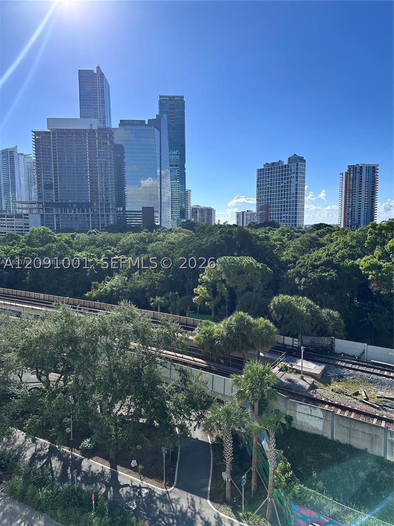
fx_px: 364
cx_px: 197
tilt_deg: -5.2
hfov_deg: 56.8
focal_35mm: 24
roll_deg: +1.8
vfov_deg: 71.6
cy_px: 263
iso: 80
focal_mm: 6.86
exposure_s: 1/5848
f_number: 1.78
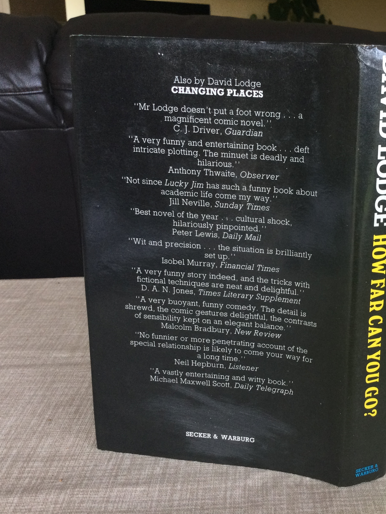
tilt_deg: -19.0
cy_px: 255
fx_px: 624
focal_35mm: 42
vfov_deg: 44.8
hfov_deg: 32.8
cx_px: 340
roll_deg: -1.9
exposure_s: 1/33
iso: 32
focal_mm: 3.3
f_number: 2.4
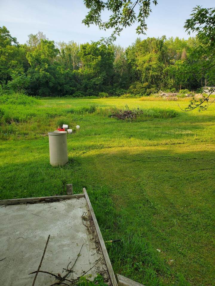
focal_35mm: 26
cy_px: 143
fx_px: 215
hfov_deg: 53.1
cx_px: 108
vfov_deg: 67.3
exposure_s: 1/575
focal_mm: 4.3
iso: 50
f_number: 2.4
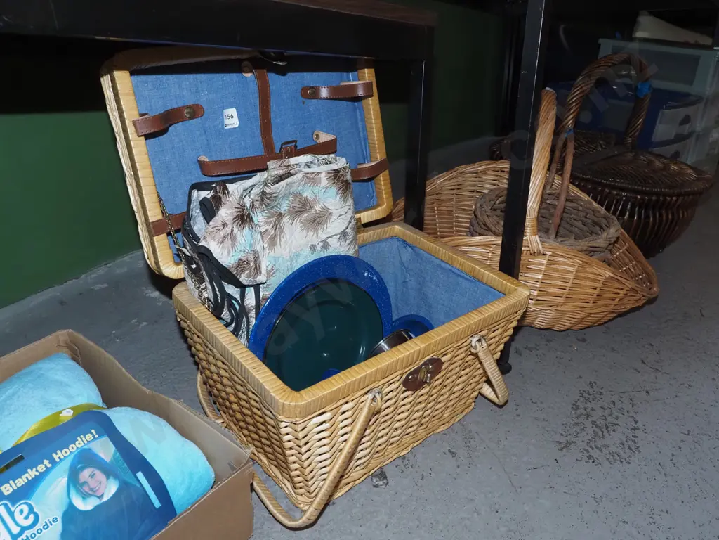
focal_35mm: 30
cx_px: 360
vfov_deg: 46.8
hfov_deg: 60.0
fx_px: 623
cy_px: 270
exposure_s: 1/60
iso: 2500
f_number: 5.6
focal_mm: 15
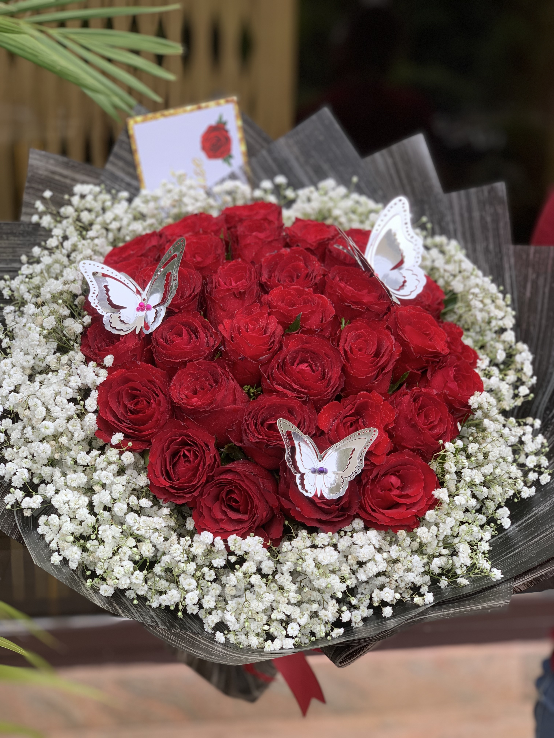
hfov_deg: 28.0
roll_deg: -2.4
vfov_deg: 36.8
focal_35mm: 52
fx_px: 1110
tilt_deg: -13.7
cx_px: 277
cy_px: 369
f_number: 2.4
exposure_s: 1/122
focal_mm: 6
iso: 16
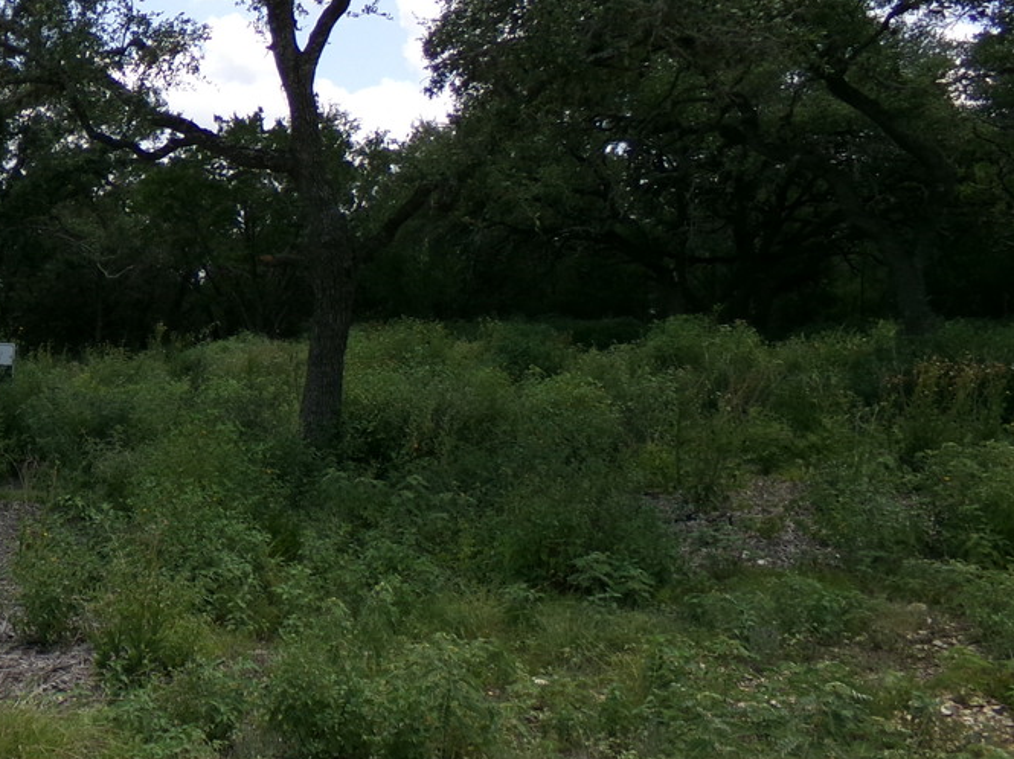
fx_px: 1522
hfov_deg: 33.1
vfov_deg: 28.0
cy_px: 332
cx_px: -44
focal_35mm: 52
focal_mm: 4.3
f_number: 3.7
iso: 100
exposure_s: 1/750
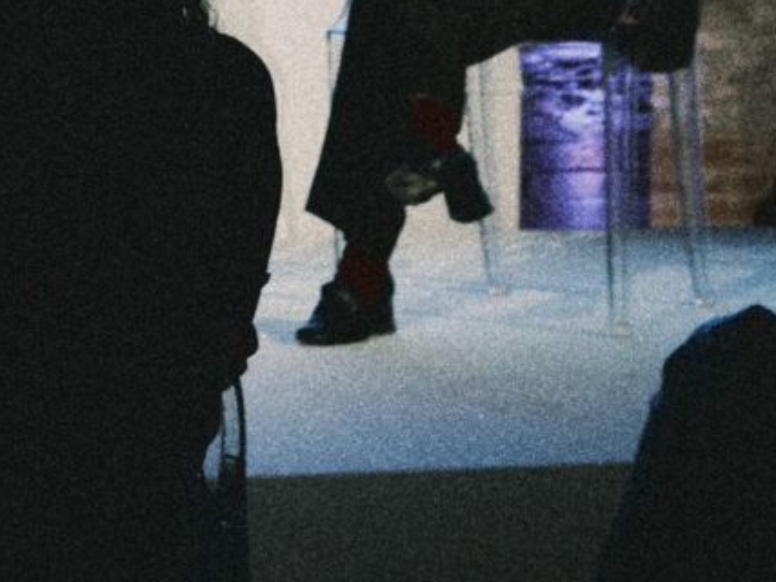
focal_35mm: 202
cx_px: -370
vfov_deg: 7.2
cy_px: -249
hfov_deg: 9.5
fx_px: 4527
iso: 2000
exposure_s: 1/160
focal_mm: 23
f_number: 5
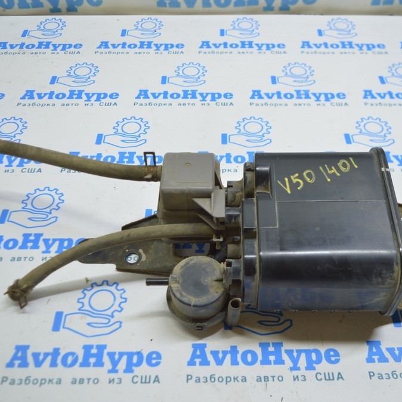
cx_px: 219
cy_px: 202
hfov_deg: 41.2
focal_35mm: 41
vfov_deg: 41.3
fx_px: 534
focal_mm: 21
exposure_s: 1/60
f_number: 3.8
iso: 400
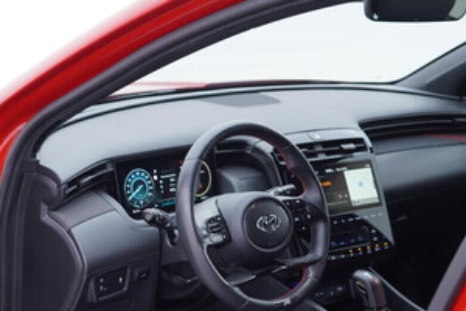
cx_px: 106
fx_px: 854
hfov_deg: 29.9
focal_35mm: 66
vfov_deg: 20.3
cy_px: 265
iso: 125
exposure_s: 1/40
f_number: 2.8
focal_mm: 24
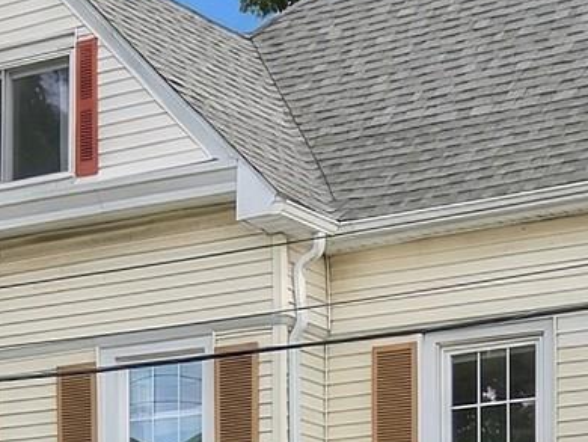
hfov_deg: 15.6
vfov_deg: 11.2
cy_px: 727
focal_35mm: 126
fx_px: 2142
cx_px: 335
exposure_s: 1/640
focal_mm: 8.7
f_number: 1.8
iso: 100
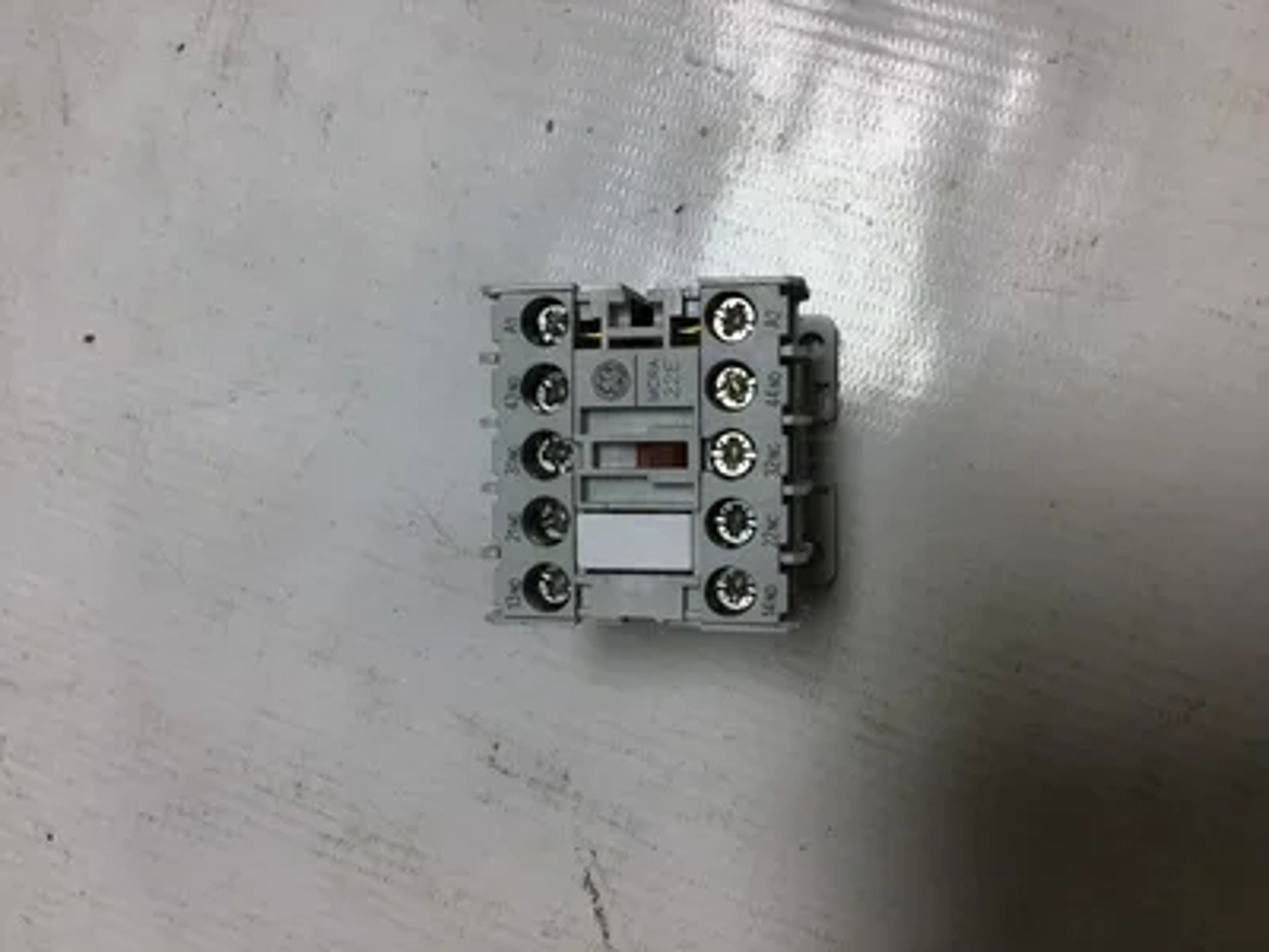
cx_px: 634
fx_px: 1136
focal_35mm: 31
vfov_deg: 45.4
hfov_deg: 58.4
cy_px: 476
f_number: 2.4
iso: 25
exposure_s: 1/382
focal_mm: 3.3
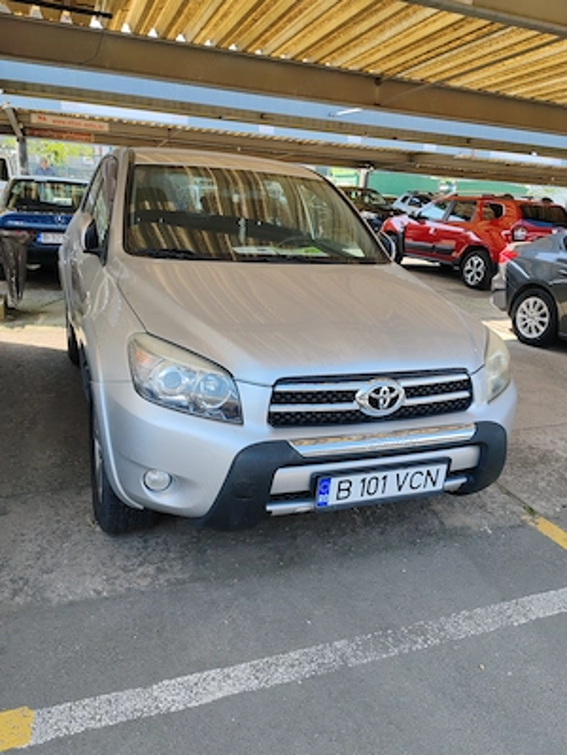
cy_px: 378
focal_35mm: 27
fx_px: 590
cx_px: 284
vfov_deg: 65.3
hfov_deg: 51.4
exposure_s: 1/190
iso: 50
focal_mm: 6.12
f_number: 1.9
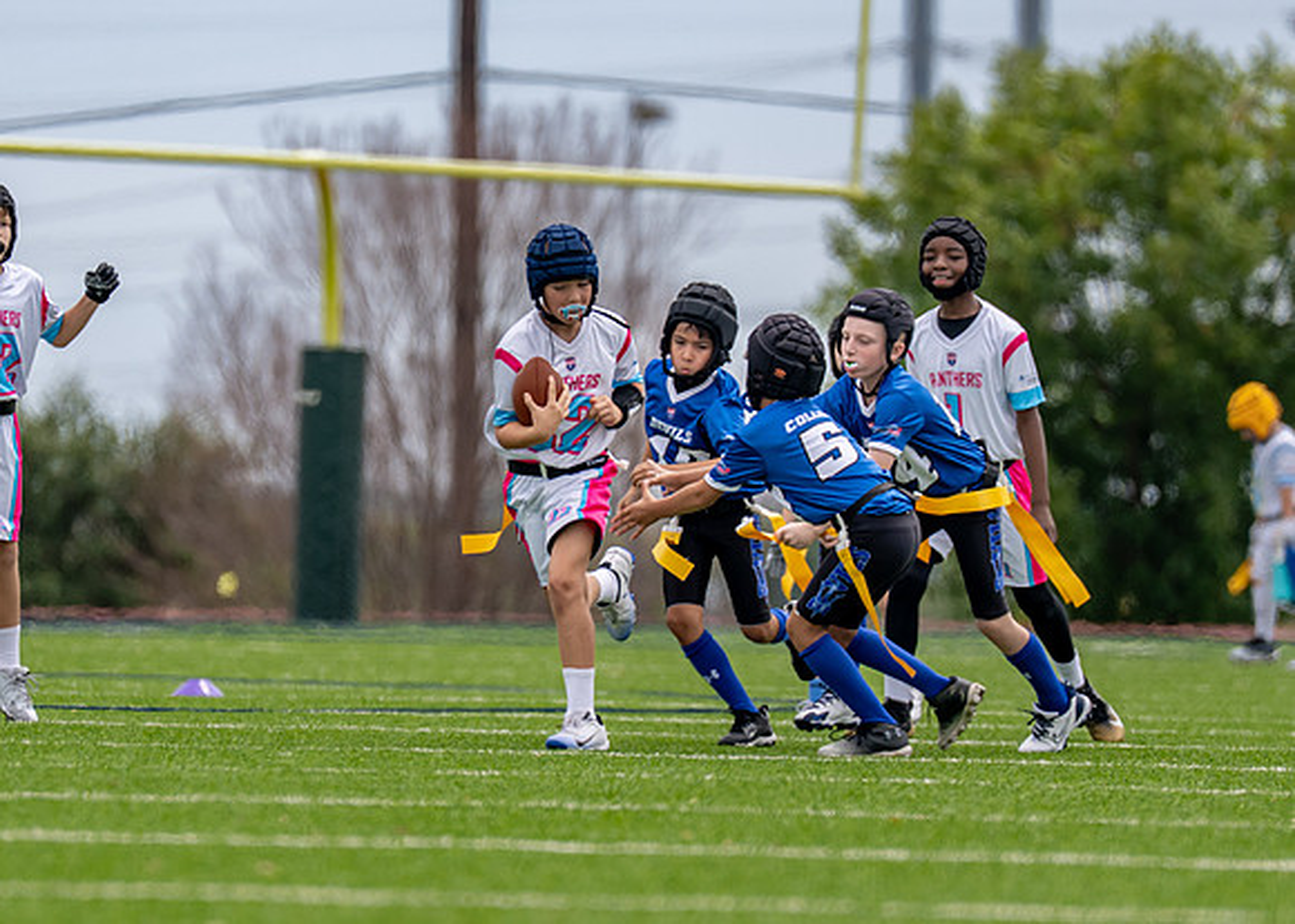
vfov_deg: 2.9
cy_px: 495
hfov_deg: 4.1
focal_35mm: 494
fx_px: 18171
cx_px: 600
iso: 125
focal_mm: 200
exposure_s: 1/2500
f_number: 2.8
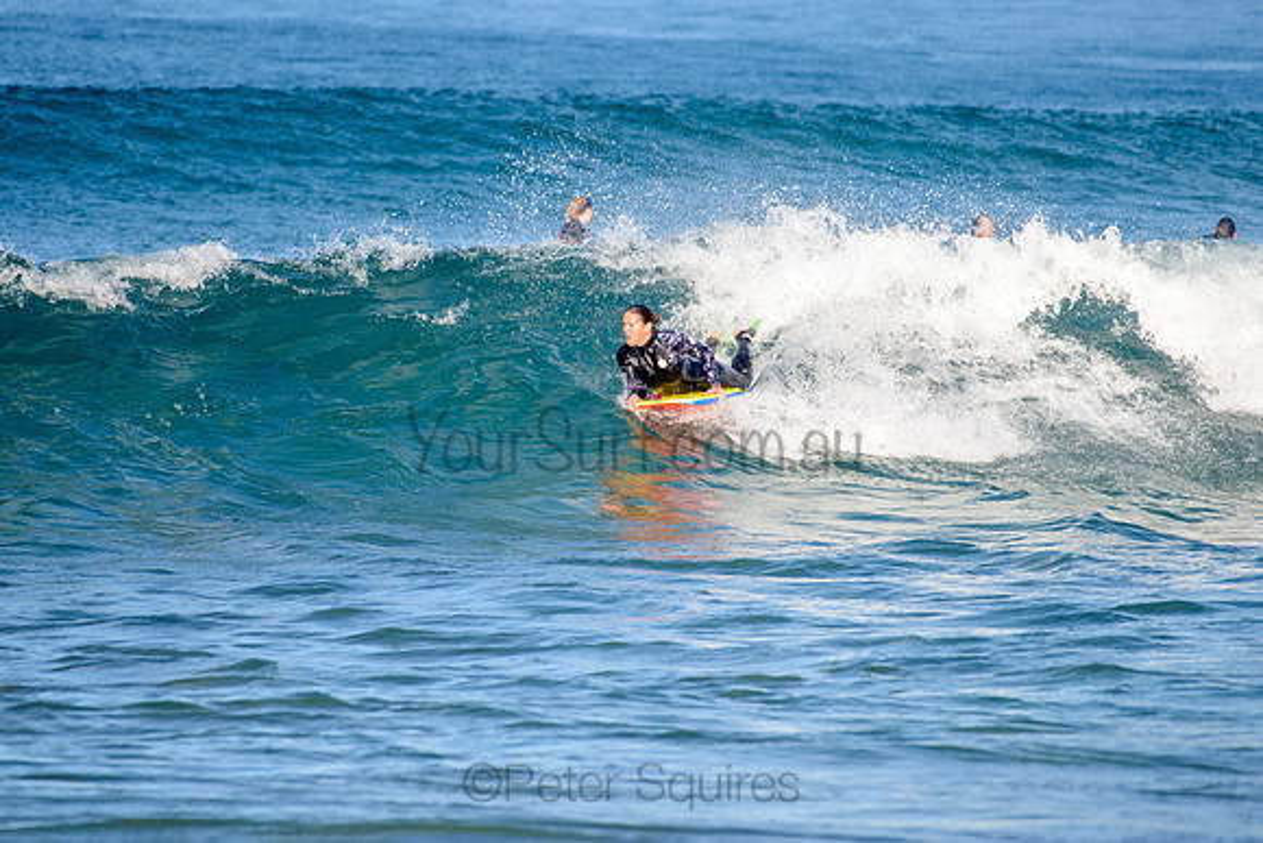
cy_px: 410
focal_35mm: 613
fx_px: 21520
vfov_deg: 2.2
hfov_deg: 3.4
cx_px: 649
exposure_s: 1/2000
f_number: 5.6
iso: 140
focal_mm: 500
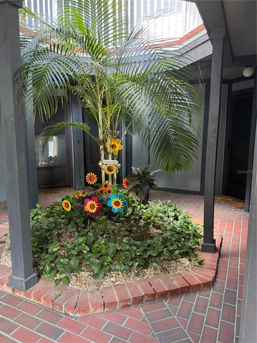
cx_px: 128
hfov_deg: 56.8
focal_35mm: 24
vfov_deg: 71.6
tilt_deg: -7.1
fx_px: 238
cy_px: 172
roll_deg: +1.5
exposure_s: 1/68
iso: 200
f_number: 1.78
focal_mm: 6.76
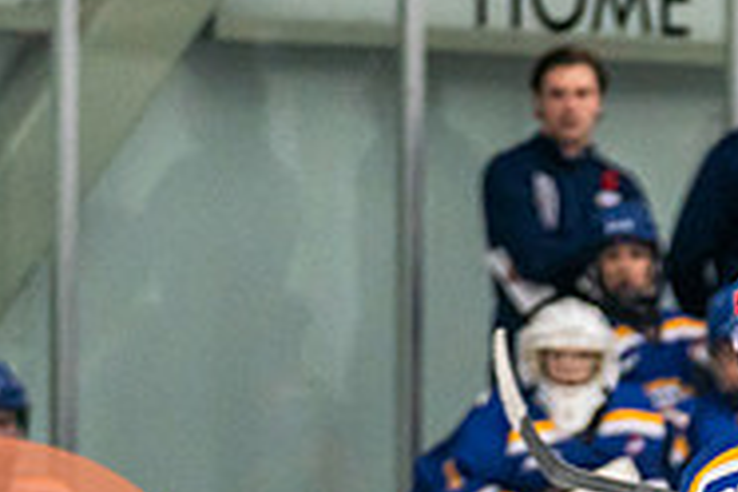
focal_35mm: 590
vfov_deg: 2.3
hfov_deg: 3.5
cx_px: 943
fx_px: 12094
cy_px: 842
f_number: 2.8
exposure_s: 1/1250
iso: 3200
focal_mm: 121
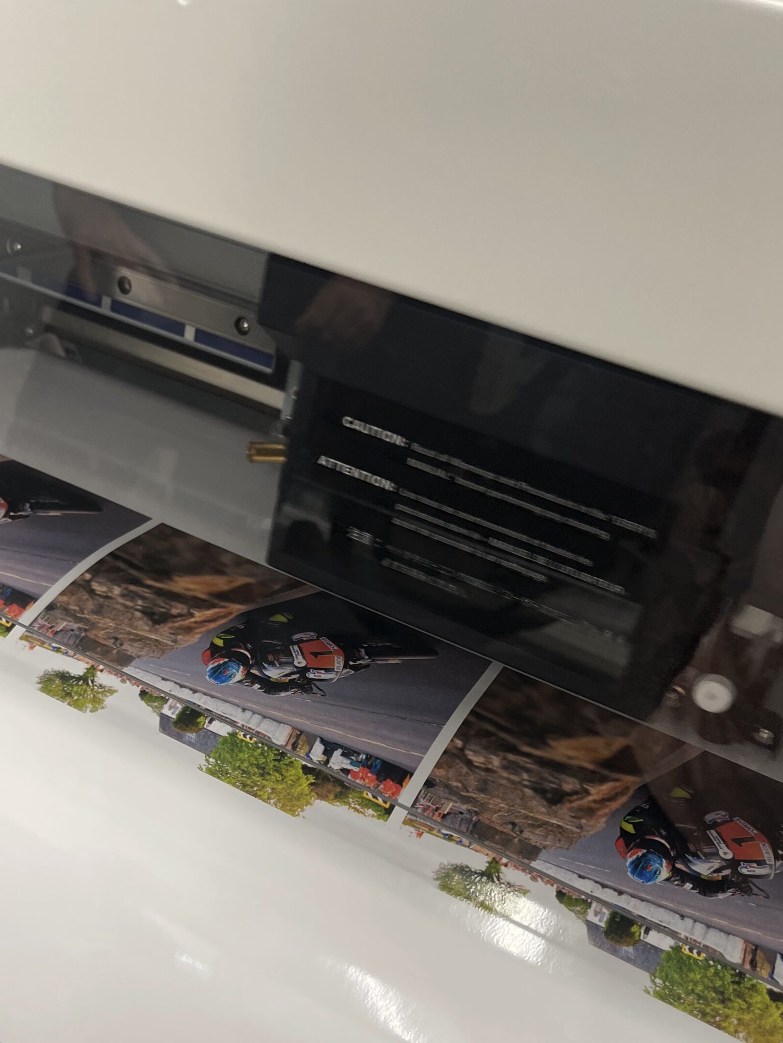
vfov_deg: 51.9
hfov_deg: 40.6
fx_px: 1055
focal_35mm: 35
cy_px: 665
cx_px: 329
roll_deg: -12.5
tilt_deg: -31.5
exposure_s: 1/50
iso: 80
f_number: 1.6
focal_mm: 5.1
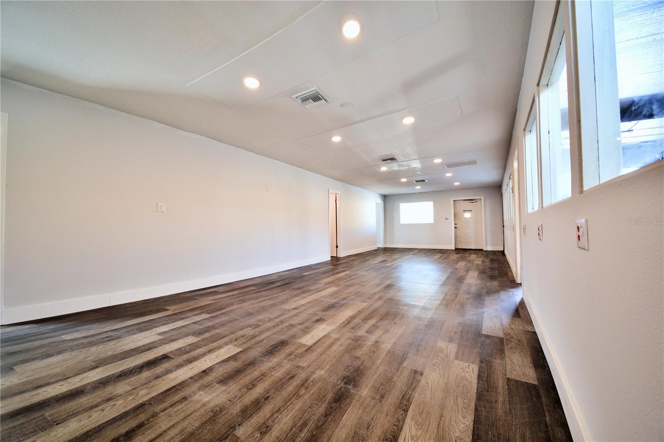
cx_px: 332
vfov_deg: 77.3
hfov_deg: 100.4
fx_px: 277
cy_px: 221
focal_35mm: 15
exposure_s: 1/30
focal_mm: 10
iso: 400
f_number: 4.5
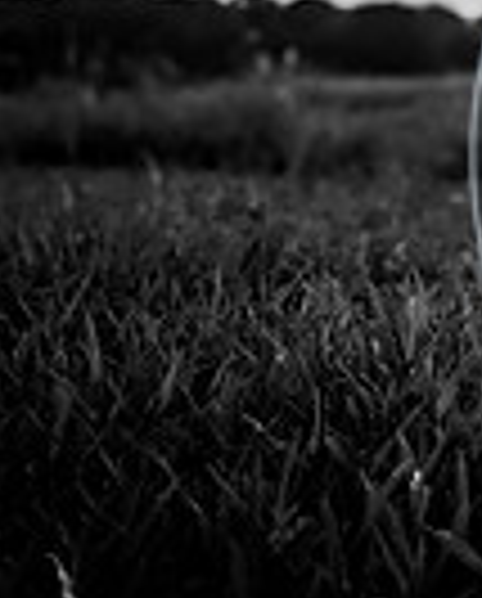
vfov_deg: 18.0
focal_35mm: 98
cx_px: 1158
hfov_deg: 12.4
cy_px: -223
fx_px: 1742
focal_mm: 24
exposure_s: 1/1000
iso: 200
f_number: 2.8
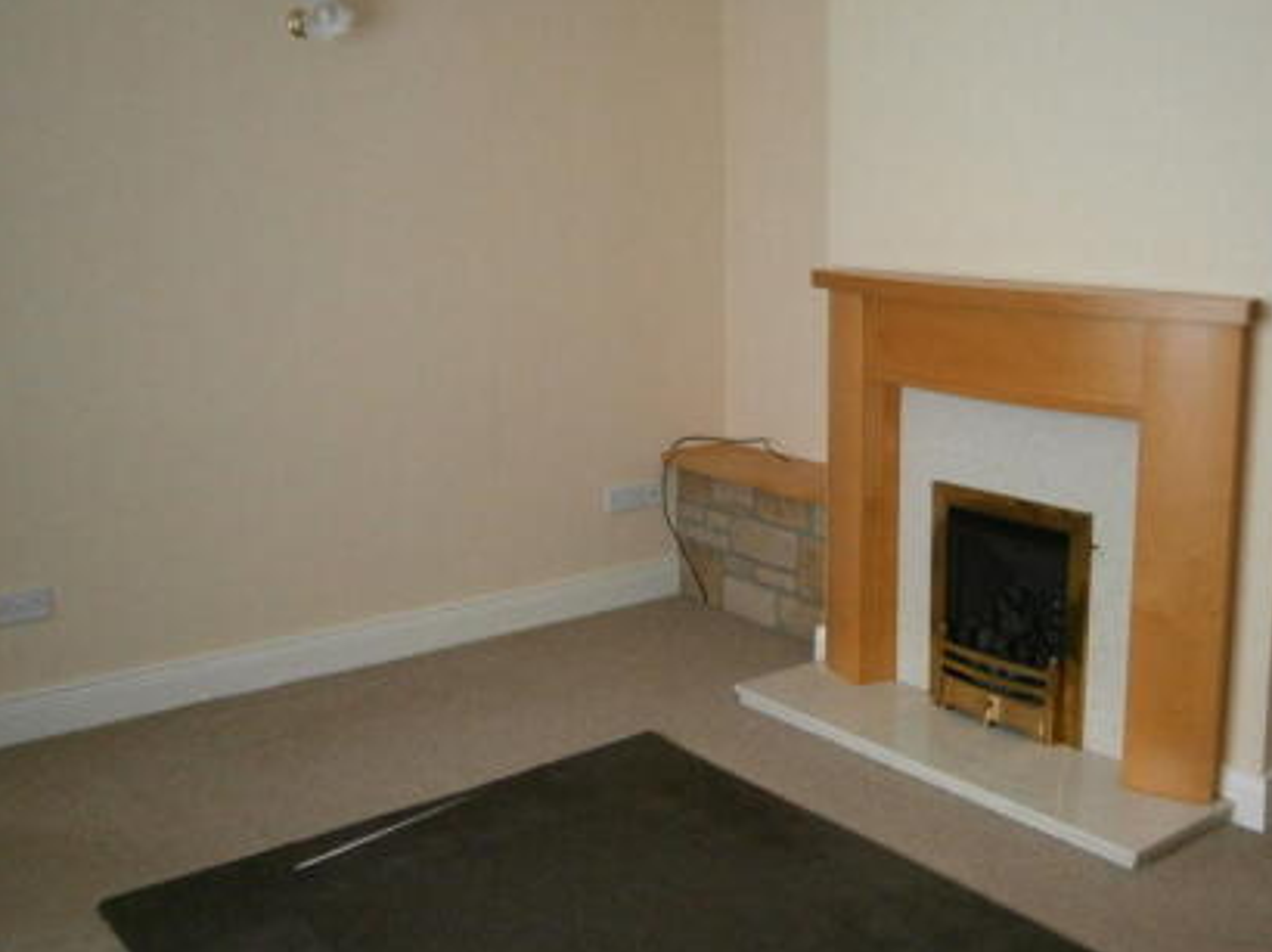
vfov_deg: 38.6
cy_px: 445
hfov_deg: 49.8
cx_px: 771
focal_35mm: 37
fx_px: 1359
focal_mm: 4.7
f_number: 2.8
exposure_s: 1/250
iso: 320
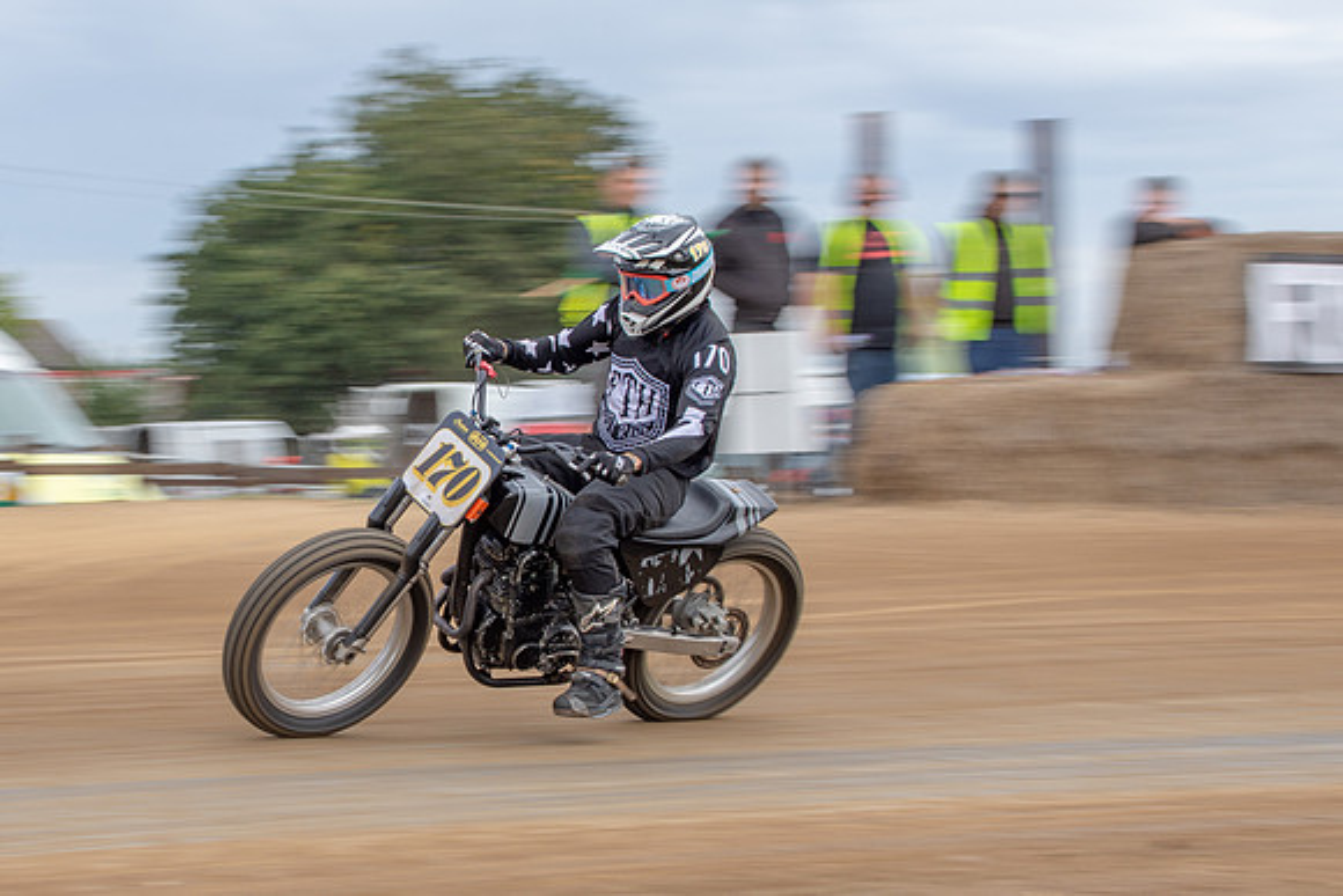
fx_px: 4460
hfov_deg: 17.0
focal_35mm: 120
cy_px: 397
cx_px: 341
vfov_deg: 11.5
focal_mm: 52
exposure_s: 1/125
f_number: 9
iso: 160
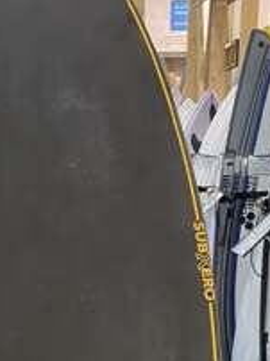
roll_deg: +2.1
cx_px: 16
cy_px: 513
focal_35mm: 103
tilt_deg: -17.9
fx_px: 1073
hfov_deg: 14.2
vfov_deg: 17.5
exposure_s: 1/60
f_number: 1.8
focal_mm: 4.25
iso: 125
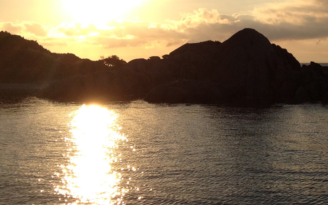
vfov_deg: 14.9
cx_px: 336
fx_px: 778
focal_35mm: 87
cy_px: 25
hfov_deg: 22.8
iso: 64
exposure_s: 1/4255
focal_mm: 4.28
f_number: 2.4
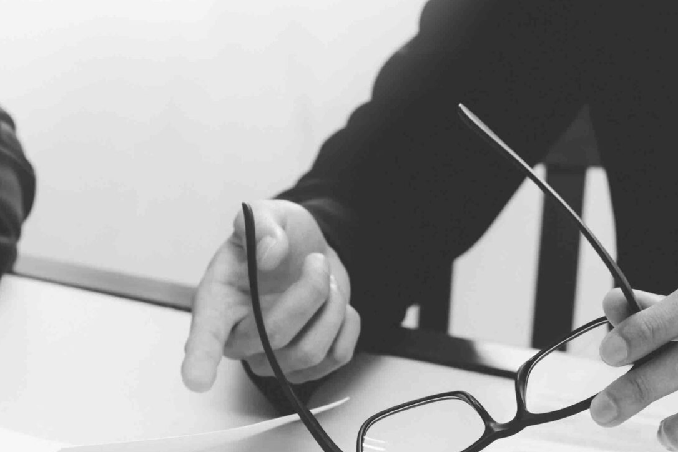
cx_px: 249
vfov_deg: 10.8
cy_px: 493
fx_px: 2354
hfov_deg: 16.4
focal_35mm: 125
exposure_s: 1/60
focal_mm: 35
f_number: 3.6
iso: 250
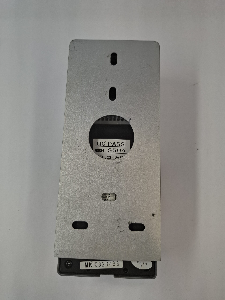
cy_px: 150
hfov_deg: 58.9
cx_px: 112
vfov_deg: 73.9
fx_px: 199
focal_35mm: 23
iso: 50
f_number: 1.8
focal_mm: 5.54
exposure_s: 1/132
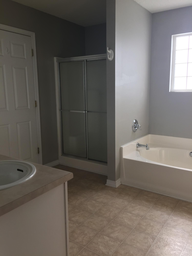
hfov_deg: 48.2
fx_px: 214
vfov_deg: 61.7
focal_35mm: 29
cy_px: 128
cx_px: 96
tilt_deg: -9.2
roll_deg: +1.0
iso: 32
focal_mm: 4.15
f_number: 2.2
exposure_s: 1/60
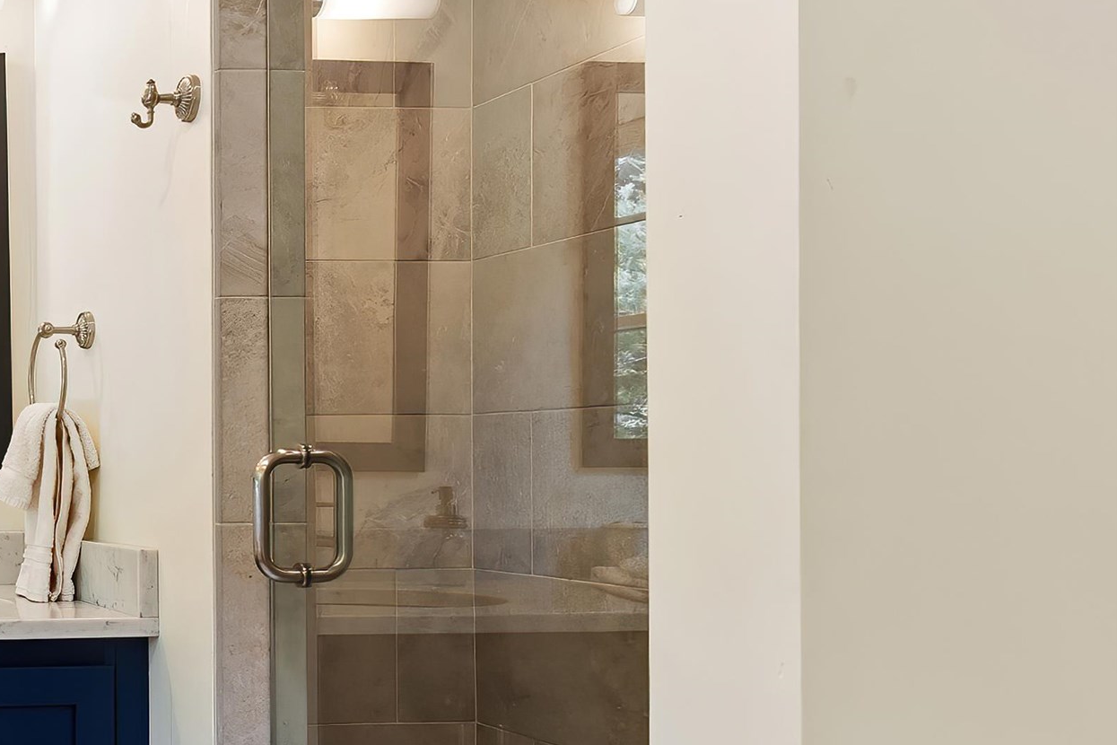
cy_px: 508
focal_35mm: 37
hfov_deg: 37.5
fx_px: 1148
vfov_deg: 35.5
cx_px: -256
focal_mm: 10
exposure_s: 1/8
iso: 320
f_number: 9
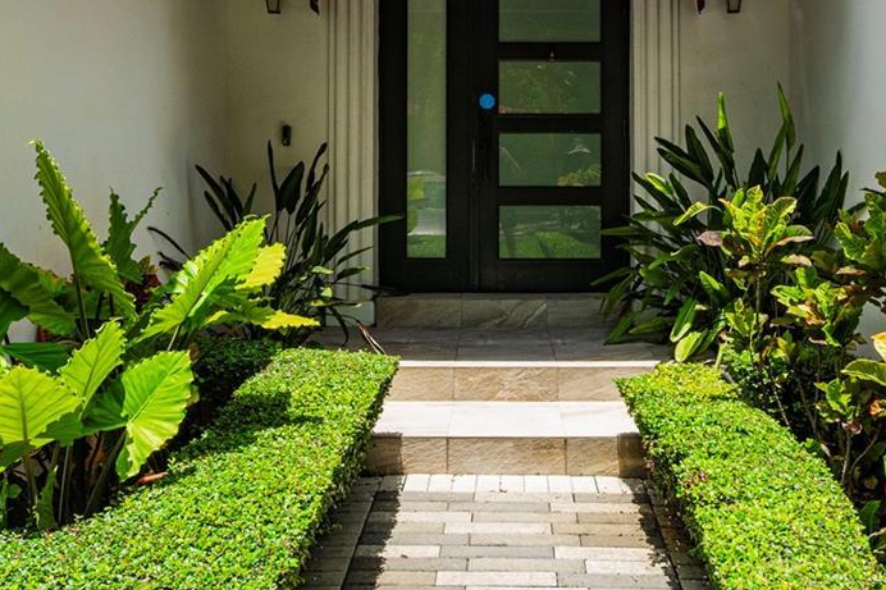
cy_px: 133
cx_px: 487
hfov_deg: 50.4
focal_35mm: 38
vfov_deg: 34.0
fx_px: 939
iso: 320
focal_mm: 11
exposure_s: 1/500
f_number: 7.1
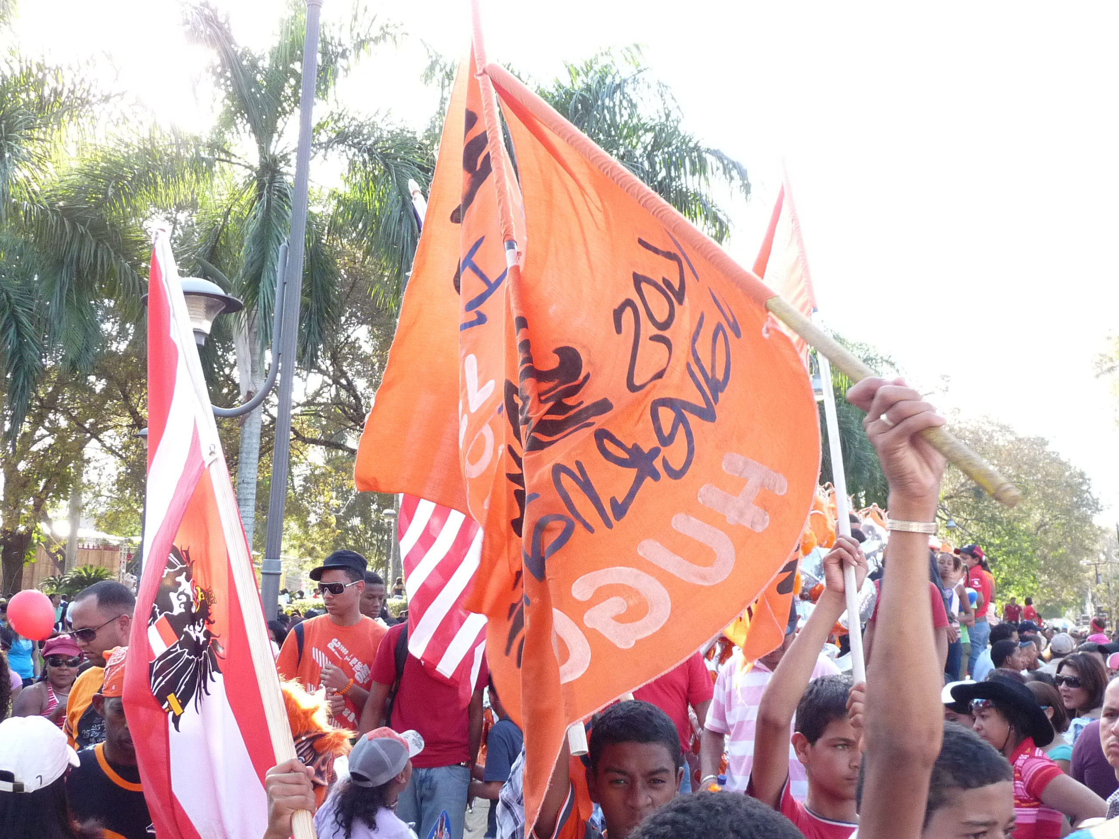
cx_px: 560
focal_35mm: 40
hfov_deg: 46.8
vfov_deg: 36.0
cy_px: 420
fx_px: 1293
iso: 250
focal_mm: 4.9
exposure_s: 1/250
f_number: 2.8
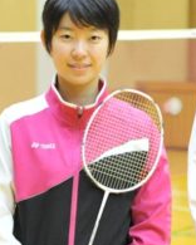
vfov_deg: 10.0
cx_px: 80
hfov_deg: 8.0
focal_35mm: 194
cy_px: 129
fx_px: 1406
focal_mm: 35
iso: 1600
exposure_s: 1/160
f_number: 1.8
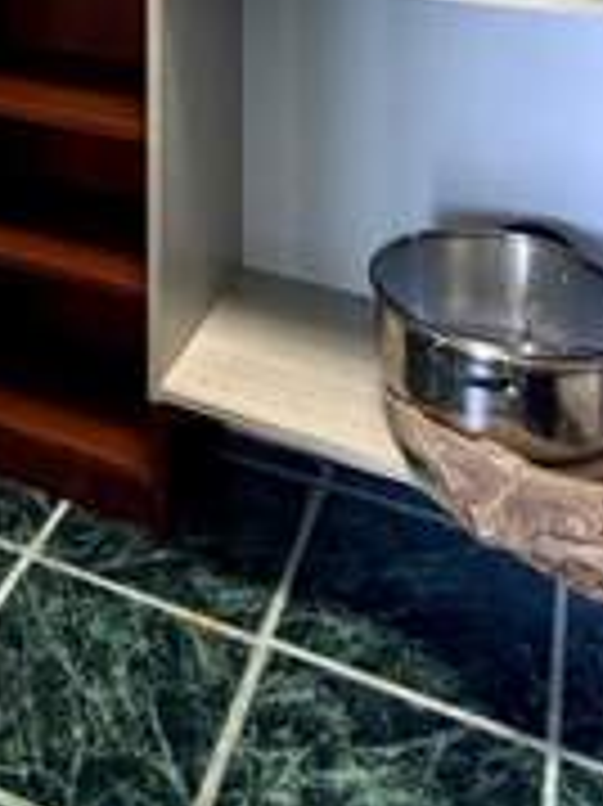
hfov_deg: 27.7
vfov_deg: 29.2
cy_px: -293
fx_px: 1163
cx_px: 27
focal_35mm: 50
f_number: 2.2
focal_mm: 2.22
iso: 200
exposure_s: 1/60
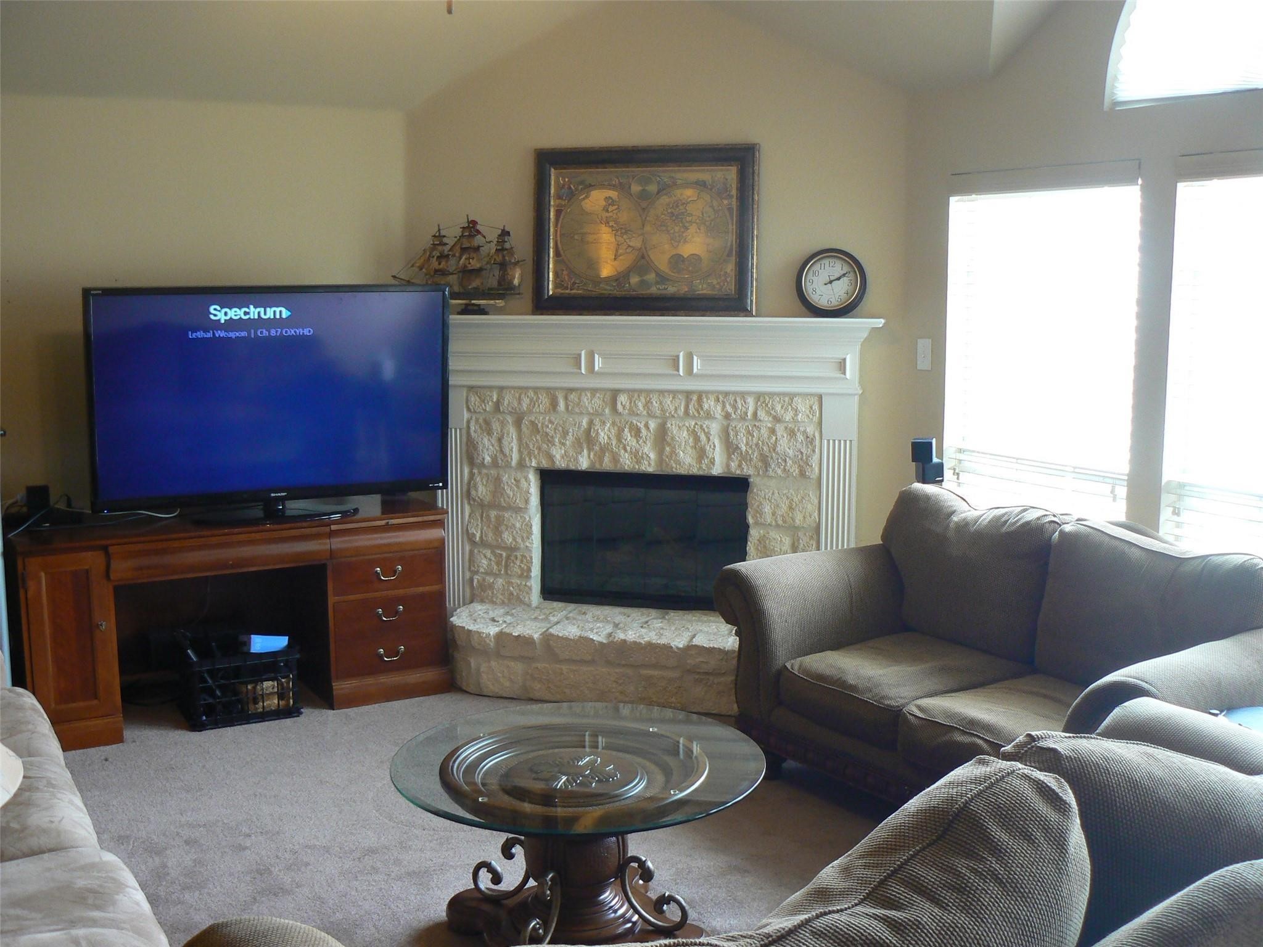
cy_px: 474
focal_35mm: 36
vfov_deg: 39.7
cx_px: 632
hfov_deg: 51.4
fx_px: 1313
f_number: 2.8
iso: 160
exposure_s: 1/30
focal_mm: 6
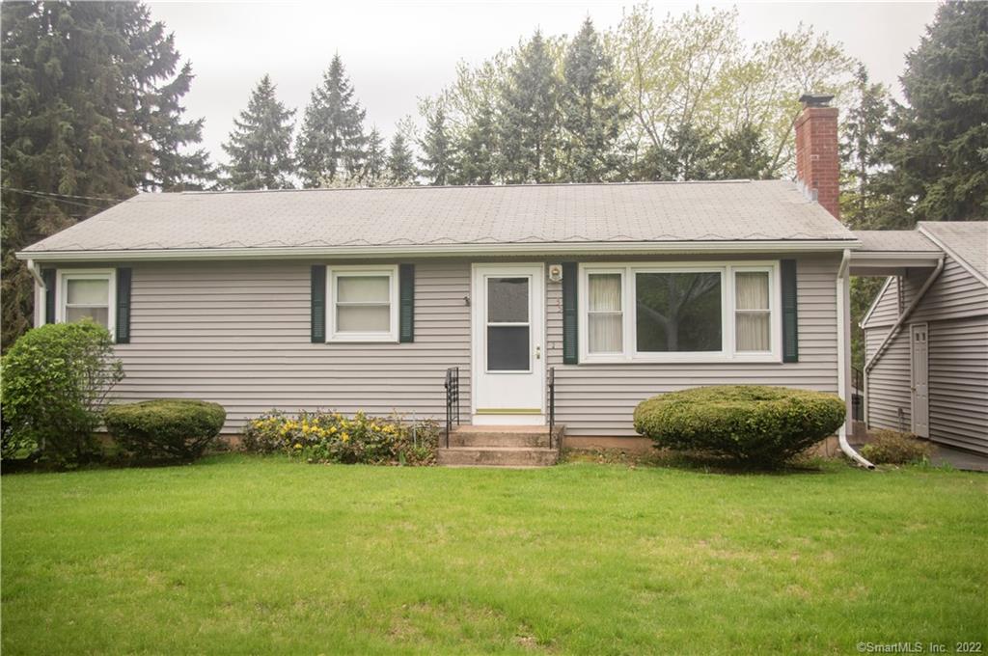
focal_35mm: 34
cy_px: 328
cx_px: 494
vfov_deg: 38.8
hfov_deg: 55.9
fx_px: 932
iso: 200
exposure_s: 1/200
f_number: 4
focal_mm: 23.13
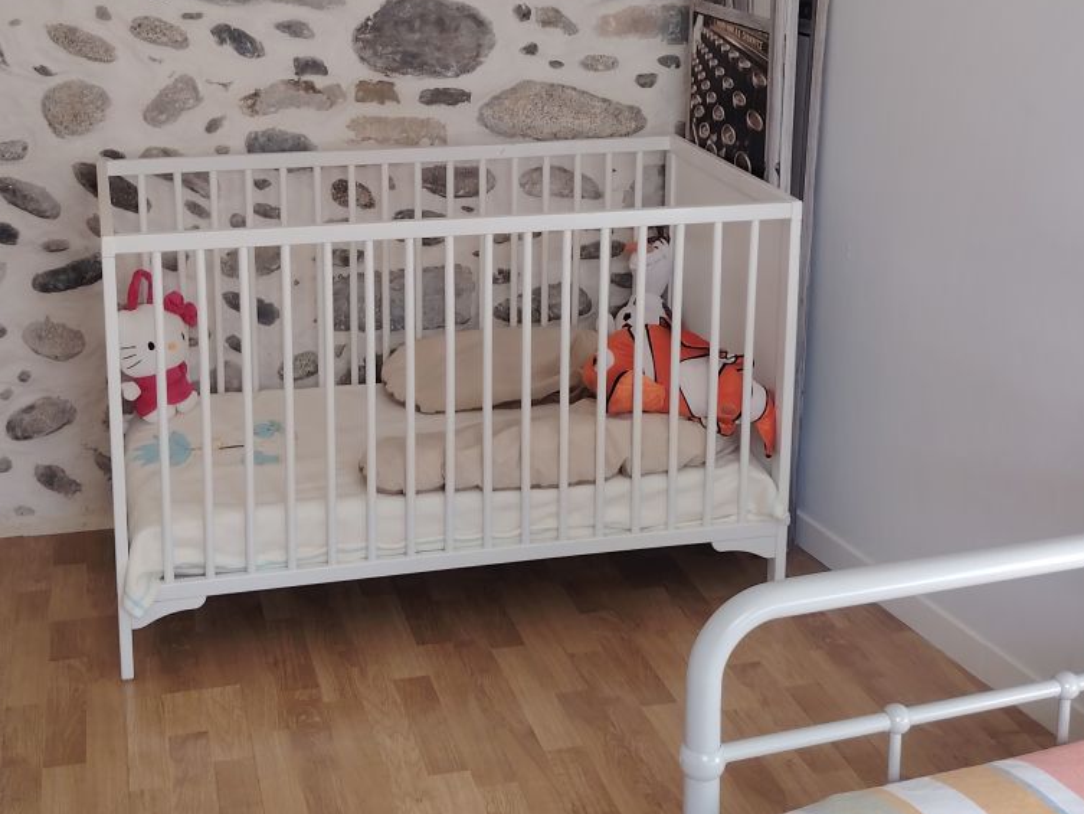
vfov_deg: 28.2
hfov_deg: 37.4
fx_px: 1597
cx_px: 484
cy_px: 203
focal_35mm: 51
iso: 381
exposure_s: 1/33.3
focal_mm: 5.25
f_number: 1.75
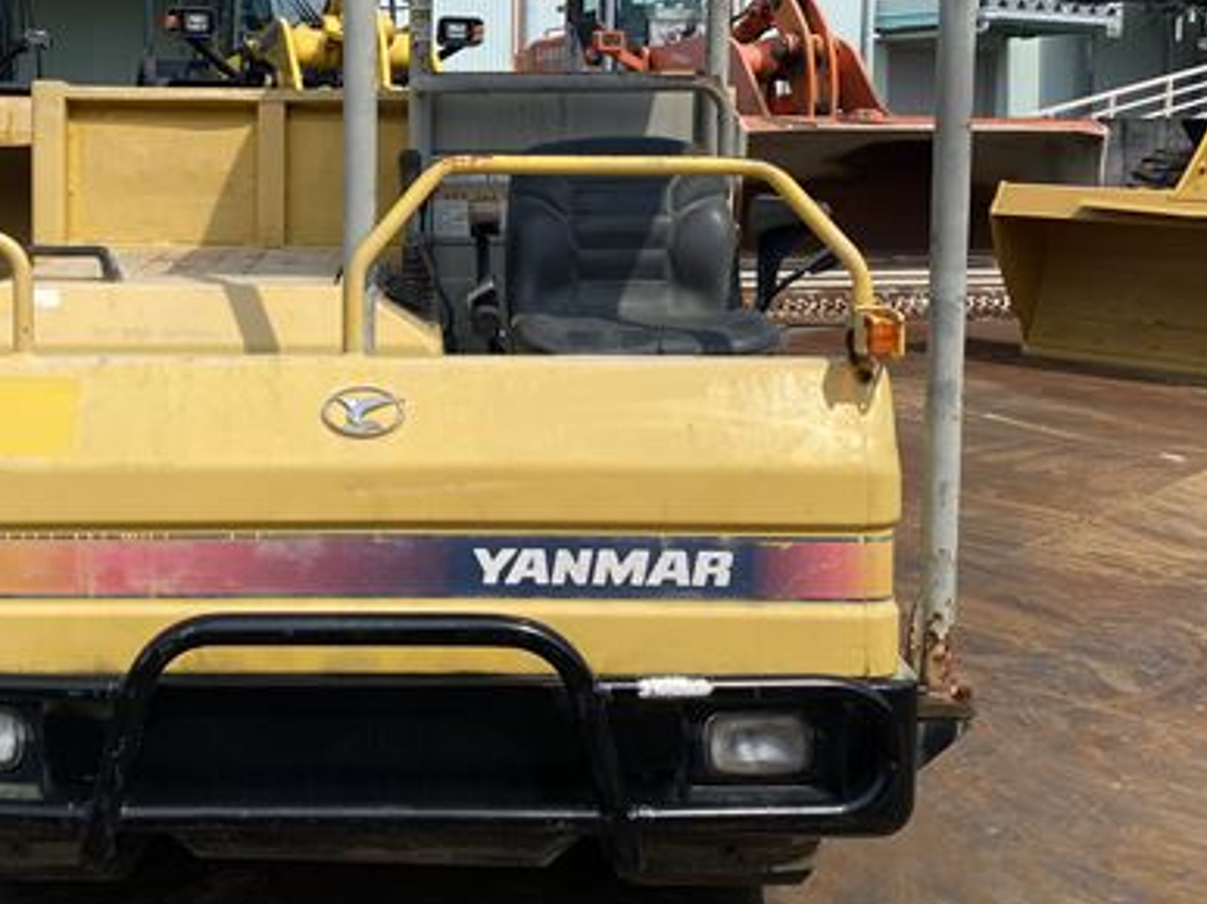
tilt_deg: -3.7
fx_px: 1499
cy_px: 224
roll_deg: -1.0
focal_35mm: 43
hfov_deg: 43.2
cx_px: 393
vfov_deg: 32.9
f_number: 1.8
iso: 32
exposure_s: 1/4444
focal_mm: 4.25
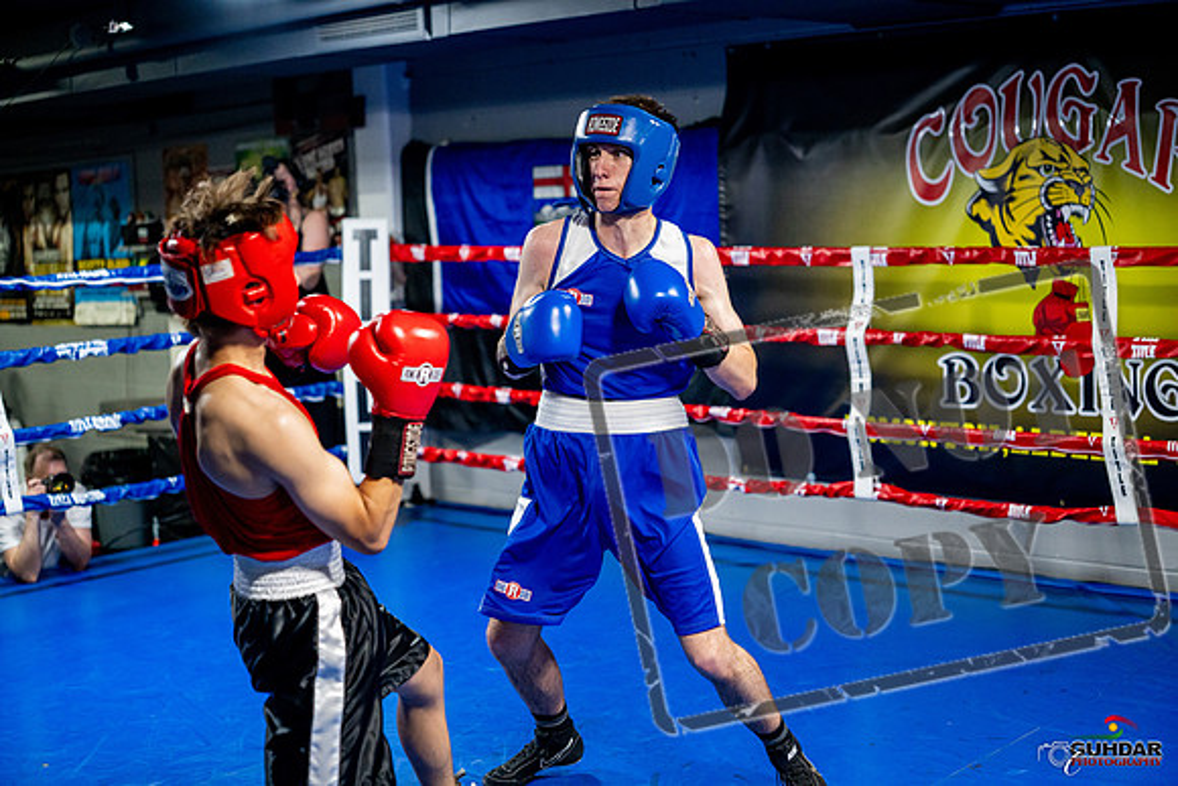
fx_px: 1636
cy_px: 393
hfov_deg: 39.6
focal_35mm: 50
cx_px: 589
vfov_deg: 27.0
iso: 4000
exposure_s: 1/1000
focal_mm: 50
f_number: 2
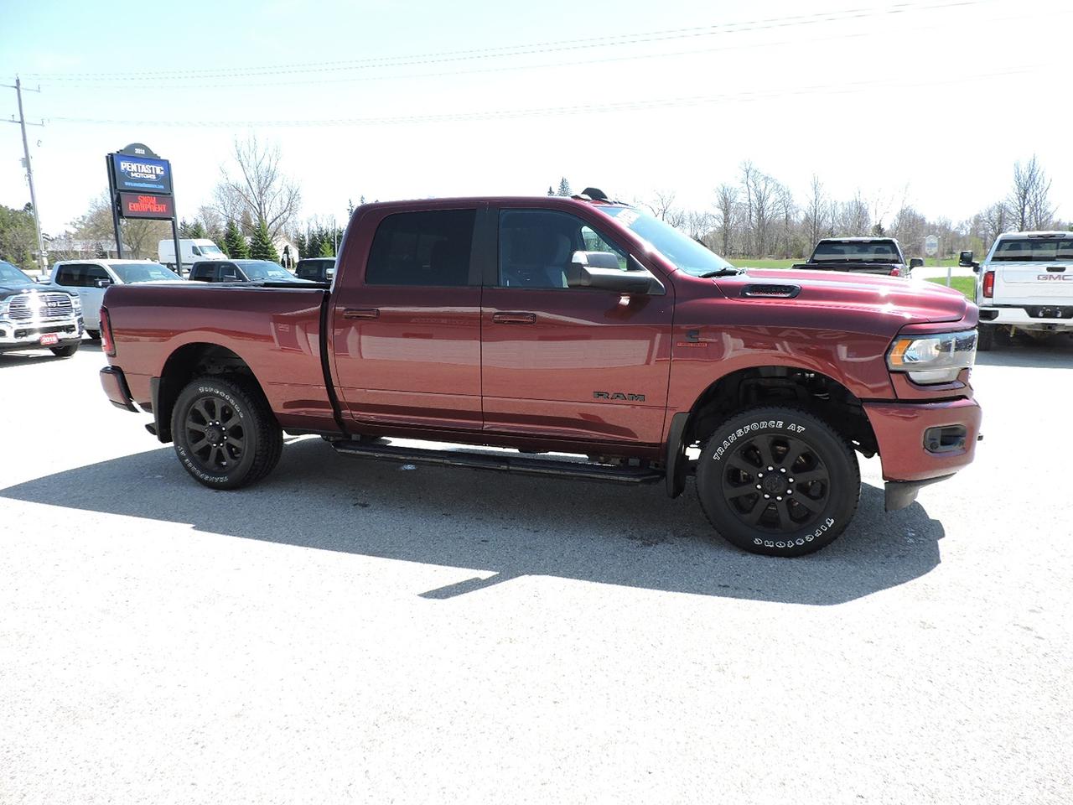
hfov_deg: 71.6
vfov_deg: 56.8
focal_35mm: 24
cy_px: 402
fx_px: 744
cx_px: 536
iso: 100
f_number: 3
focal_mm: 4.3
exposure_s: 1/500
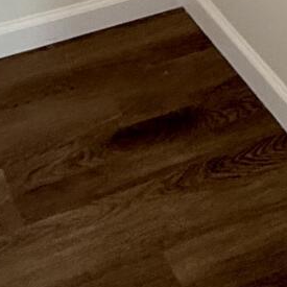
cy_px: -290
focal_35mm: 90
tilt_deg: -15.7
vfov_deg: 15.4
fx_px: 844
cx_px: 136
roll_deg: -2.6
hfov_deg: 19.3
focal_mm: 2.22
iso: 250
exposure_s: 1/60
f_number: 2.2
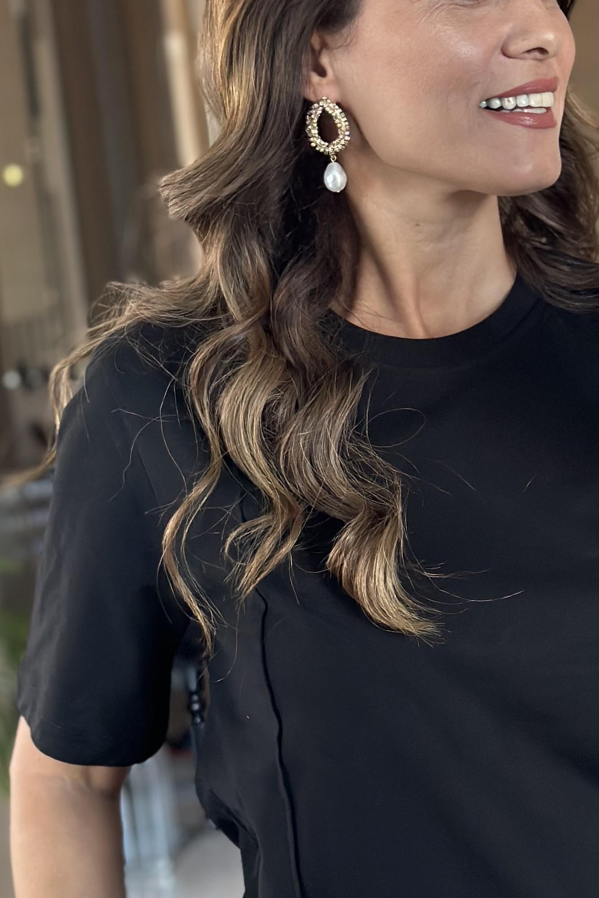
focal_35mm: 102
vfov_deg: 20.0
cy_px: 558
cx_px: 476
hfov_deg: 13.4
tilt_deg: -15.1
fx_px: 2545
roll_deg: +6.2
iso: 200
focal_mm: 6.86
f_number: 1.78
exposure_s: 1/60
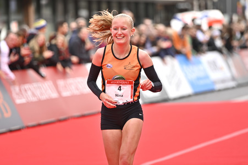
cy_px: 82
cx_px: 124
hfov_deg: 11.8
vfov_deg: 7.8
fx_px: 1205
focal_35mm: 175
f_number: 2.8
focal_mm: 175
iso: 200
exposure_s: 1/800
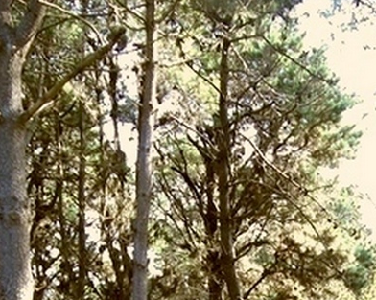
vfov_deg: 15.3
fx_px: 1079
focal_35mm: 97
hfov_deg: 19.6
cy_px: 358
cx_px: 288
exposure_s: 1/100
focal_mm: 6.2
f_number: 2.7
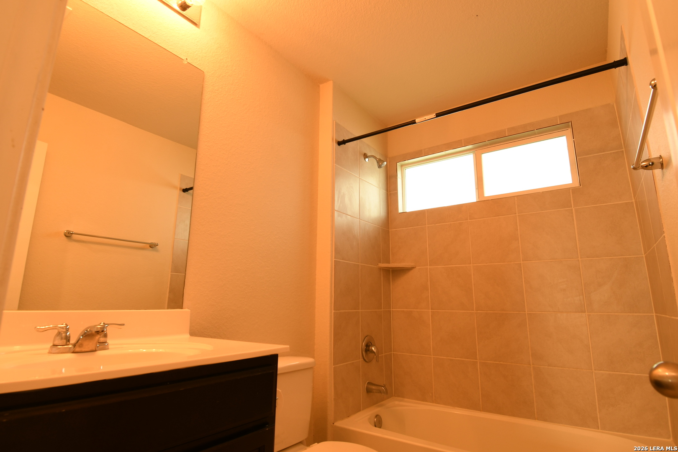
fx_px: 358
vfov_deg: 64.6
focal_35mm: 19
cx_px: 339
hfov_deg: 86.9
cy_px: 226
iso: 200
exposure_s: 1/3
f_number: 9
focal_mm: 13
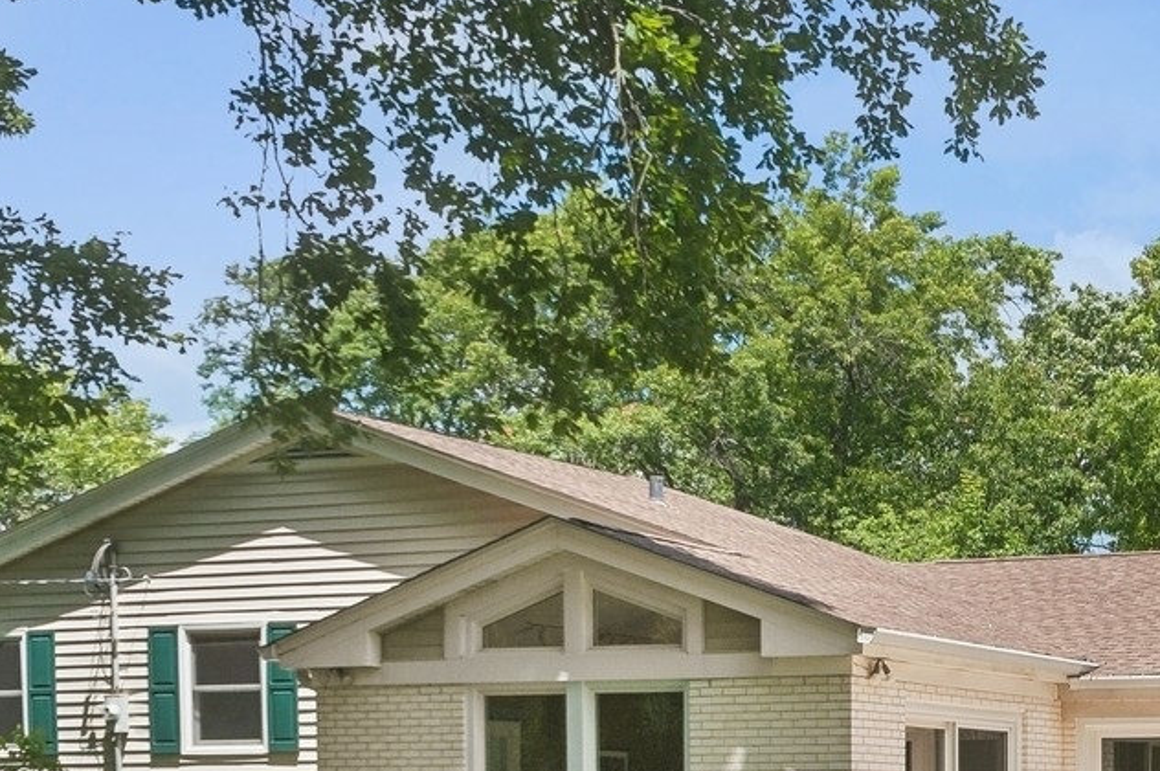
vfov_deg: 16.7
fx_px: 2607
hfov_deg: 24.2
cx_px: 1101
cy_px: 630
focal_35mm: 81
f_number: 8
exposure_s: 1/320
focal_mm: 32
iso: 200
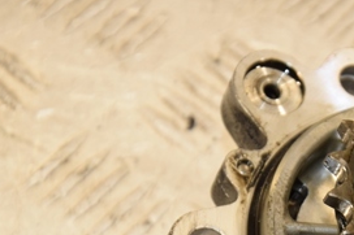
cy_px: 264
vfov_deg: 4.9
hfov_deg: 7.3
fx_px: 2771
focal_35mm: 282
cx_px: 407
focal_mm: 80
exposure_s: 1/200
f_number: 7.1
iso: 800
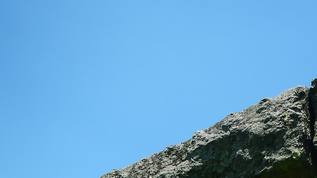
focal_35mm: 64
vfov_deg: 17.5
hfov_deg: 31.1
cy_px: 239
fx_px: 538
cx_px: 295
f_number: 3.9
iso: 125
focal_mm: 5
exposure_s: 1/800
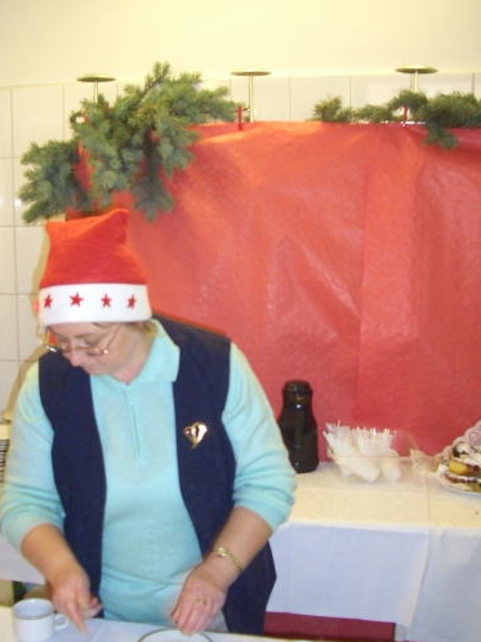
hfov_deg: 32.0
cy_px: 324
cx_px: 182
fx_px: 834
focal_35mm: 45
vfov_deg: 42.1
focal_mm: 5.8
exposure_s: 1/40
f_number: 2.6
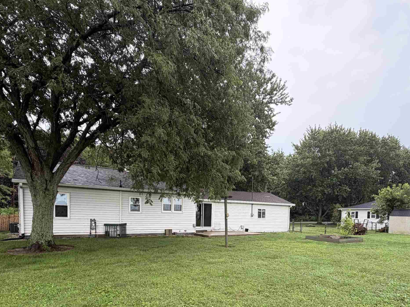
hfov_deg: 73.6
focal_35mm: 23
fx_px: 272
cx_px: 232
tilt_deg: -2.7
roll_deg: -1.5
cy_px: 231
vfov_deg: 56.0
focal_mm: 2.22
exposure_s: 1/121
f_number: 2.2
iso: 64
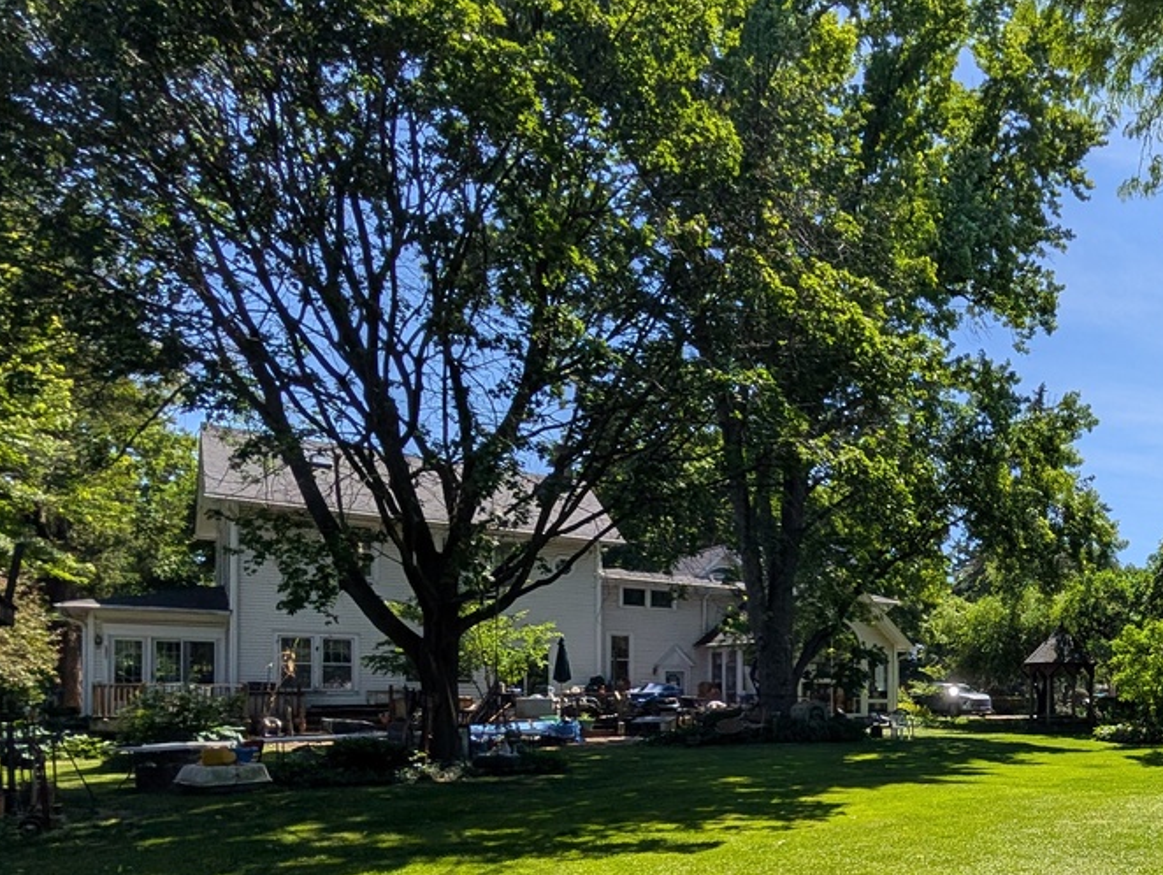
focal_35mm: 26
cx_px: 1008
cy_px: 685
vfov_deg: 50.3
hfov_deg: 59.1
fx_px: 874
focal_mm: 2.02
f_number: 1.7
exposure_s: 1/3663
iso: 55
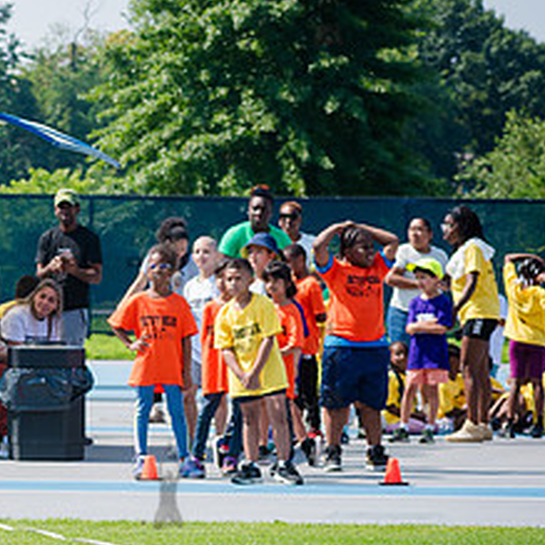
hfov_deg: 7.6
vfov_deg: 7.7
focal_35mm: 228
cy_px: 365
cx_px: -154
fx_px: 4061
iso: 400
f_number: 5
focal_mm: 100
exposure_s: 1/1600
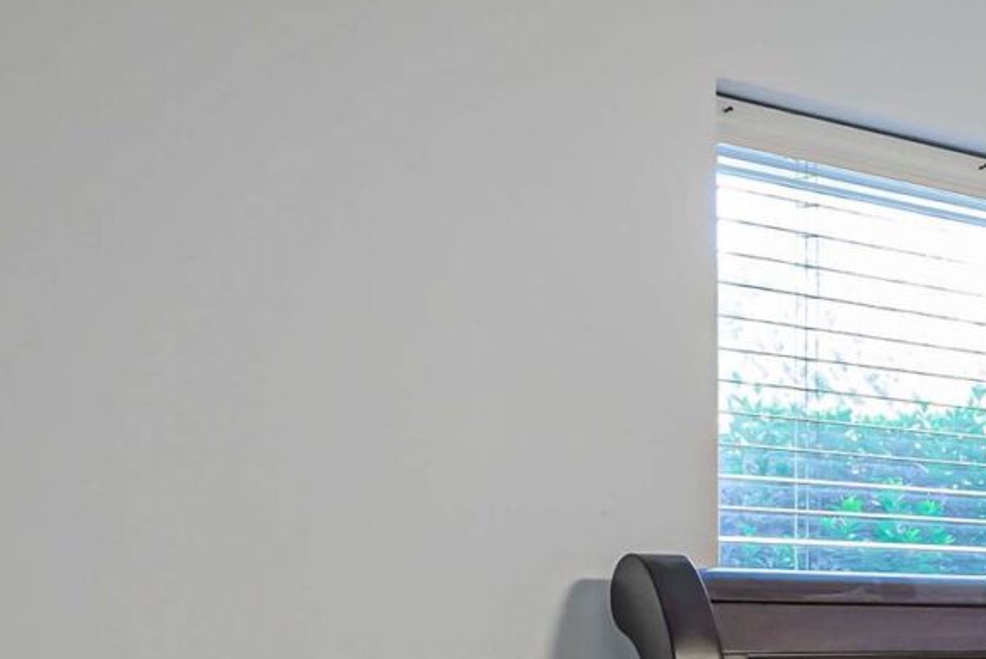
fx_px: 1699
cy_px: 731
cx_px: 1882
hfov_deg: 20.1
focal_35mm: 62
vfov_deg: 20.8
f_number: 6.7
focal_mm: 14
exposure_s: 1/6
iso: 280
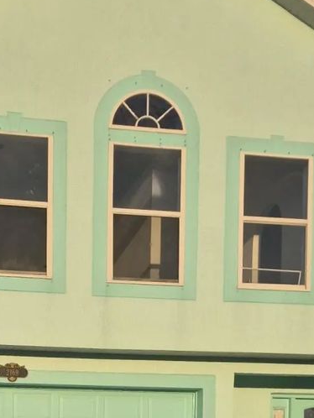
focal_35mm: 63
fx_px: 761
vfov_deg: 27.3
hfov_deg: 22.9
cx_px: 58
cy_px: 494
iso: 80
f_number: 1.8
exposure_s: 1/5120
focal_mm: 5.4
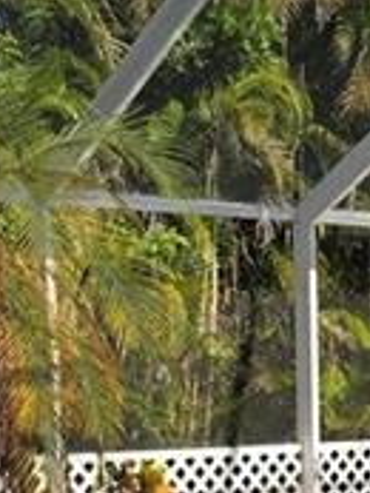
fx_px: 1452
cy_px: 724
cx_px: 282
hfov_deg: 14.5
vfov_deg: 17.4
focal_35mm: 102
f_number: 1.7
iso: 12
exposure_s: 1/408
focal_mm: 6.3
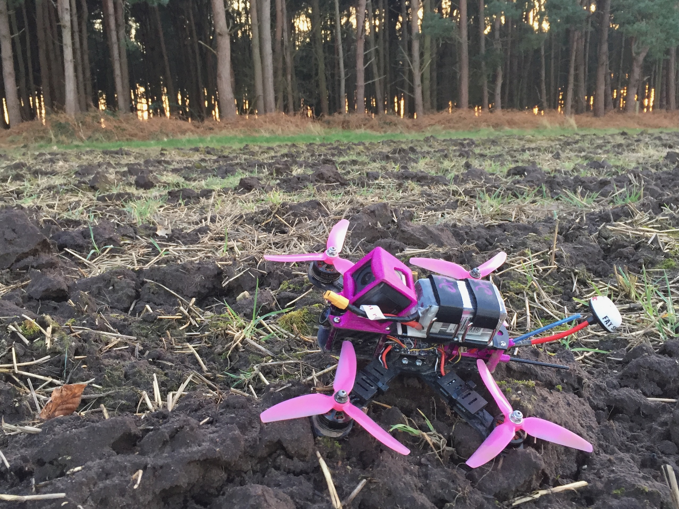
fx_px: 569
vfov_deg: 48.2
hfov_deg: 61.7
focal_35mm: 29
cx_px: 340
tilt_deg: -8.4
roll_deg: +1.6
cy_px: 254
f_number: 2.2
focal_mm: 4.15
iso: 40
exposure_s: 1/33
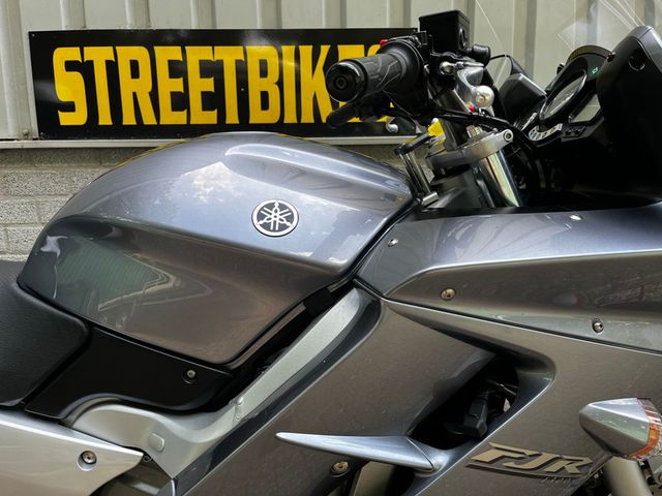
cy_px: 248
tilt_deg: -10.9
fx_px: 497
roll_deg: +0.8
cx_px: 331
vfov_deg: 53.1
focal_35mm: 26
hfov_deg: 67.3
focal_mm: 5.1
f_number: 1.6
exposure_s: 1/164
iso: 40
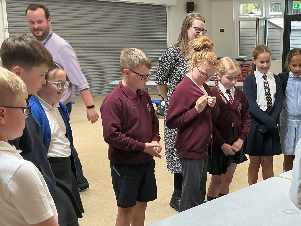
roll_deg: +0.4
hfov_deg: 33.9
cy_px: 164
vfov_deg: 26.3
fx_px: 478
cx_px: 243
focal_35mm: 55
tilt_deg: -13.8
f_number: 1.8
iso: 64
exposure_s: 1/100
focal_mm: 3
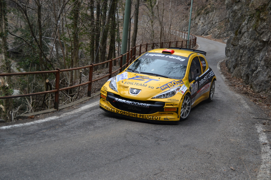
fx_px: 350
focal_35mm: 46
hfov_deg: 42.3
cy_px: 90
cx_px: 136
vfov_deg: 28.9
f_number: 4.2
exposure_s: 1/800
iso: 400
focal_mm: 31
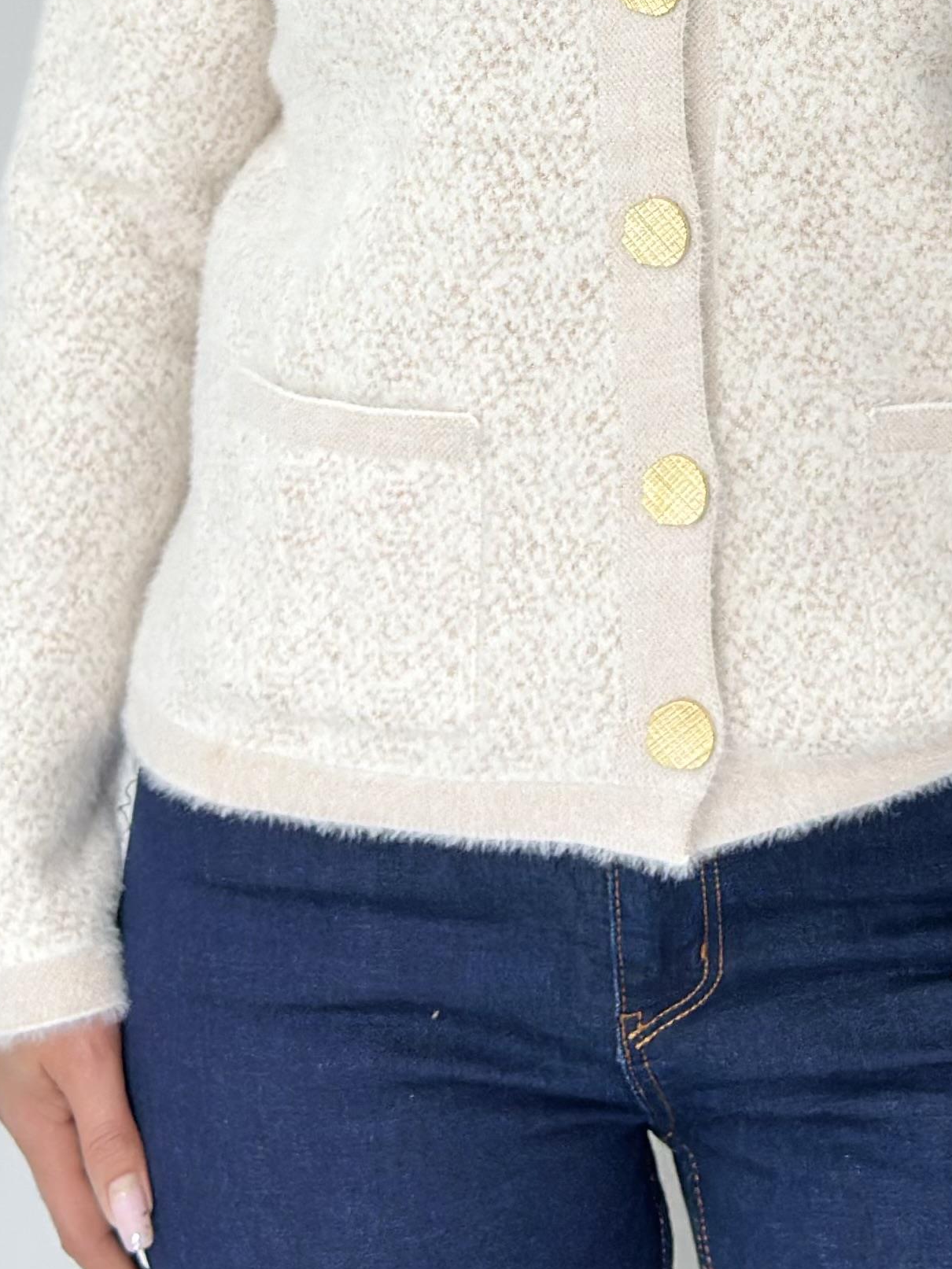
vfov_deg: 15.9
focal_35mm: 120
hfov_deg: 12.3
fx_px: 4400
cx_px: 754
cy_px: -201
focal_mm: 6.86
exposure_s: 1/100
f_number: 1.78
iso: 100
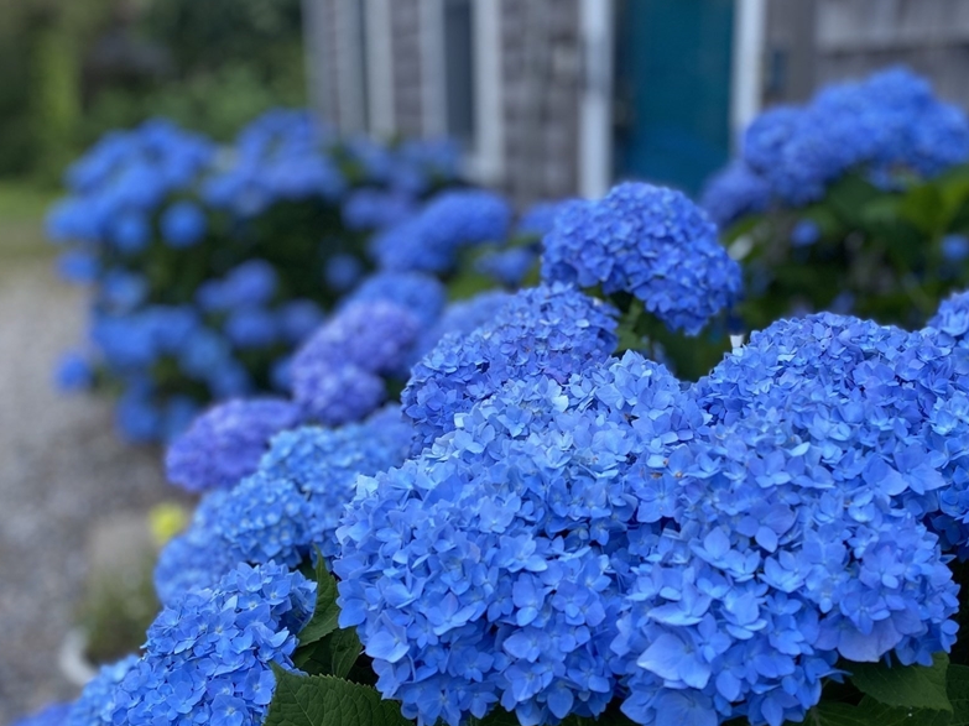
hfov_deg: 53.1
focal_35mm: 34
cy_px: 344
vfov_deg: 41.8
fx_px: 952
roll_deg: -0.9
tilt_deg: -14.3
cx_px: 630
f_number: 1.8
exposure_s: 1/121
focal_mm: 4.25
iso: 64
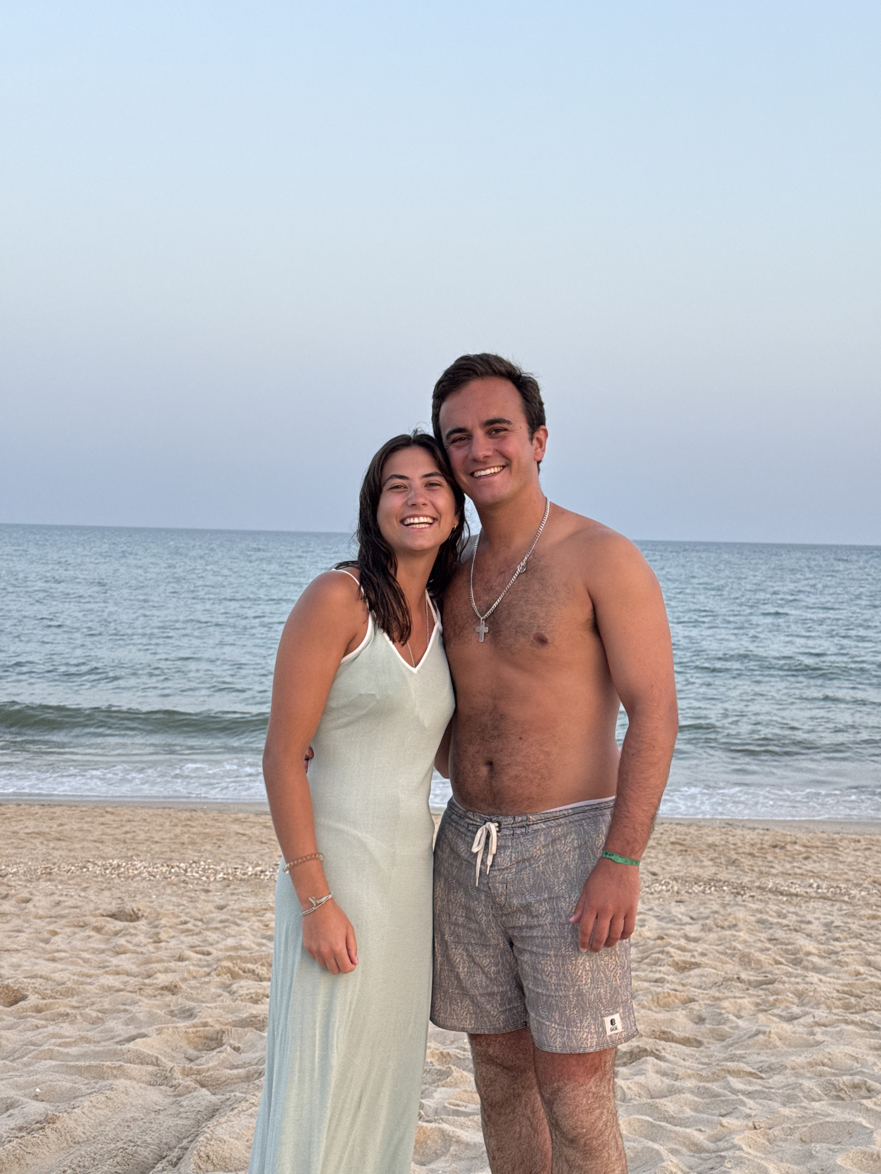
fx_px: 1629
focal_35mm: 48
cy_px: 587
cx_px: 440
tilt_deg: -1.9
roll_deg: -2.4
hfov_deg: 30.3
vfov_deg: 39.7
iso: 64
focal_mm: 6.76
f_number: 1.78
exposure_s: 1/434
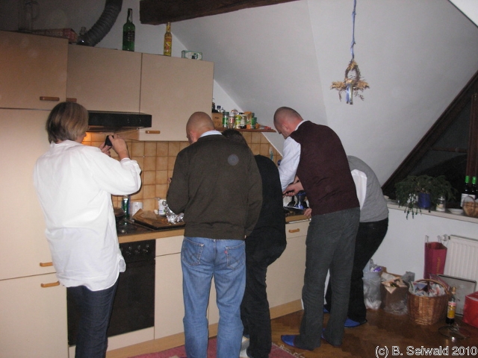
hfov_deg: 49.0
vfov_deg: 37.7
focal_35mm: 38
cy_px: 179
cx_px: 239
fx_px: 525
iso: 291
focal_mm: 6.3
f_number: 2.9
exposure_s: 1/117
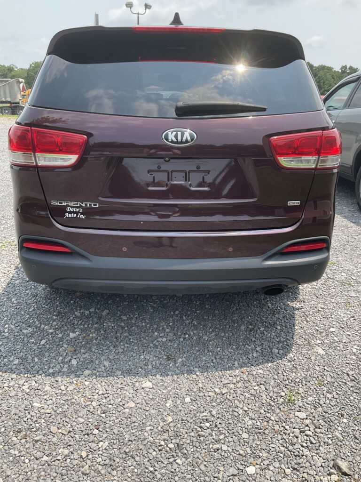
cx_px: 180
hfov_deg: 48.2
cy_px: 241
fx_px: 403
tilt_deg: -18.0
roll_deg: -0.9
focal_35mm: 29
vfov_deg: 61.7
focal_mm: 3
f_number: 1.8
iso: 16
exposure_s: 1/855
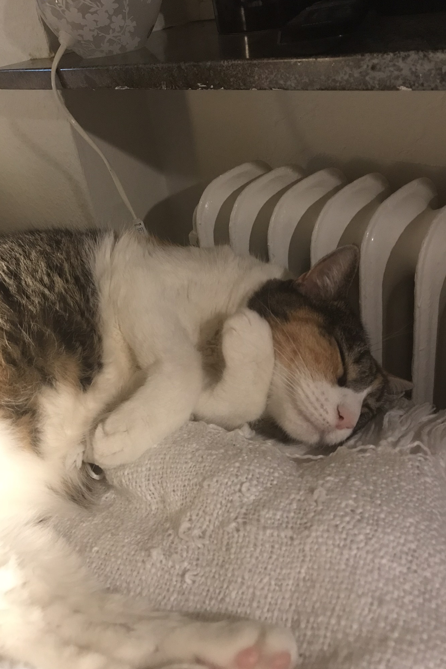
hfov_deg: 43.5
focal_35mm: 30
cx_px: 198
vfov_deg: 61.9
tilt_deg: -30.6
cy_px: 329
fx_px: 558
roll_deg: +12.2
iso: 80
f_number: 1.8
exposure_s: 1/6
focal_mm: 3.99
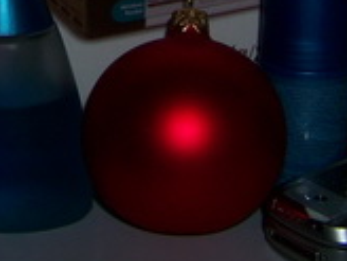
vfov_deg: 13.0
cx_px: 51
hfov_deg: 17.7
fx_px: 1103
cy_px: -90
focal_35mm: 110
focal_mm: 5.85
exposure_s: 1/30
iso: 100
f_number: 2.8
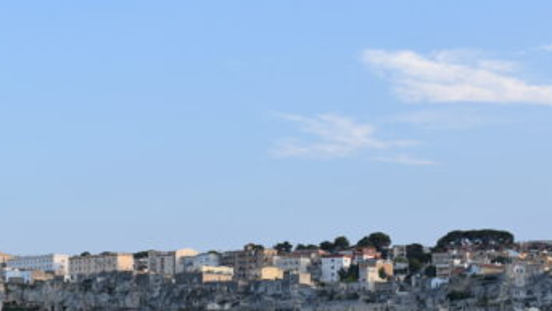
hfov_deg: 23.4
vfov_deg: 13.3
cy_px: 192
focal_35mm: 91
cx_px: 274
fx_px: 1332
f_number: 8
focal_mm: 34
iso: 360
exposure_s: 1/250
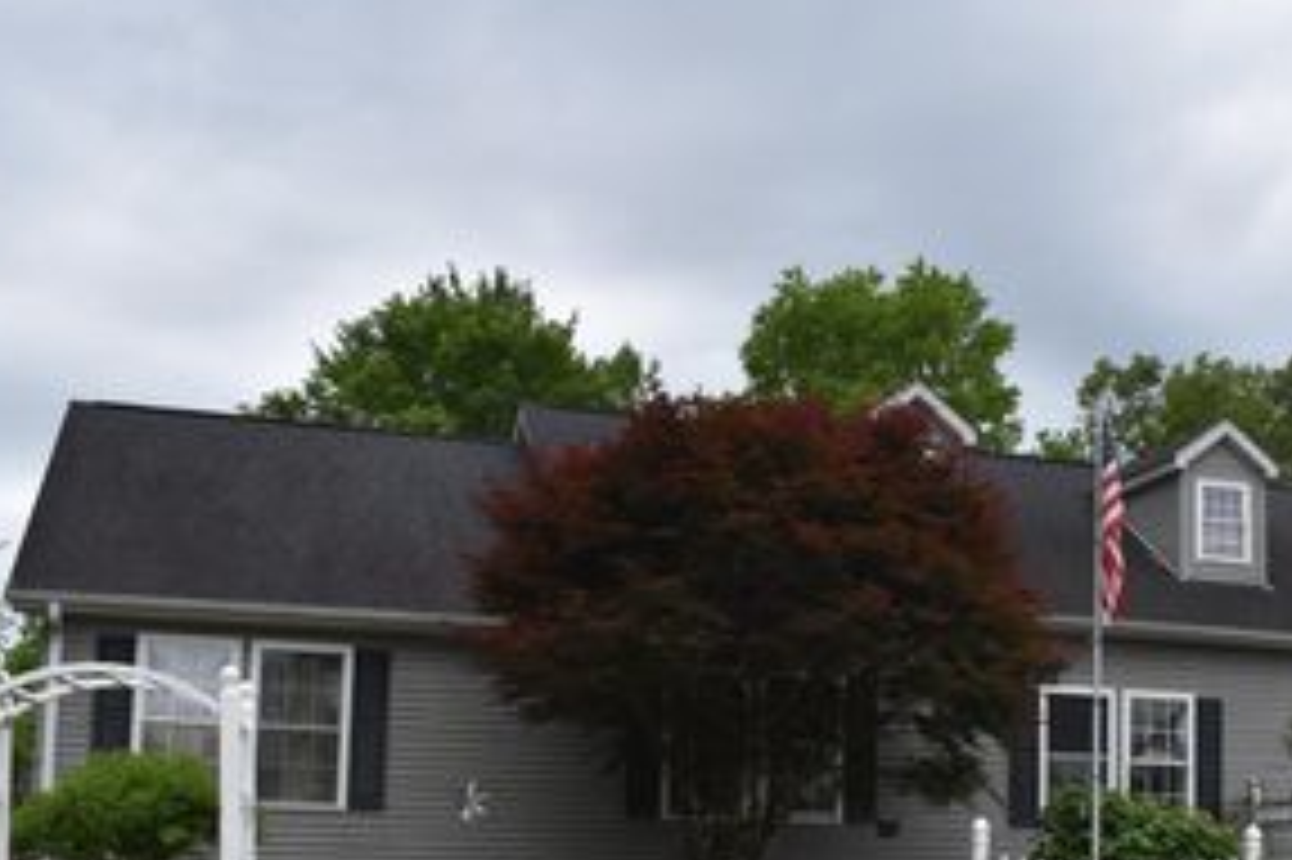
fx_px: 1686
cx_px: 923
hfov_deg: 41.1
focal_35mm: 47
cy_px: 691
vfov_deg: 28.0
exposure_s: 1/200
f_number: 8
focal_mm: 18
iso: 100
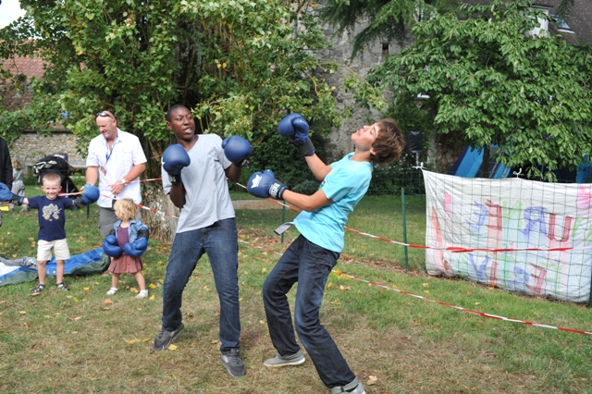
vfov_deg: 37.8
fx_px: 575
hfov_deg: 54.5
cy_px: 197
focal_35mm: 35
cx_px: 296
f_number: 5.6
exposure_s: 1/400
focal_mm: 35
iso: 250
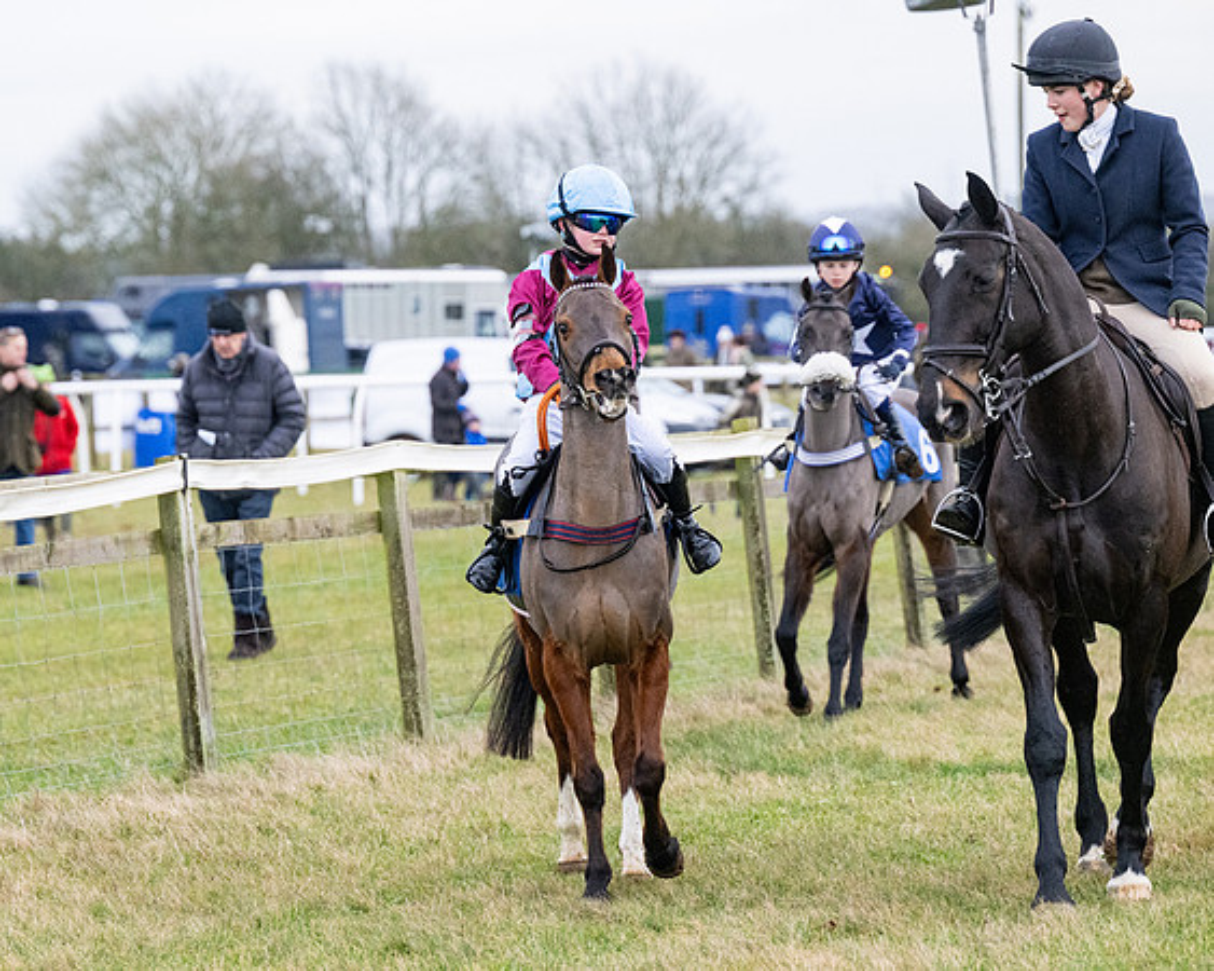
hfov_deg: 9.5
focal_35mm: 203
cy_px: 440
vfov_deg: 7.6
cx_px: 419
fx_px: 7293
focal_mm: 165
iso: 2000
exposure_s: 1/3200
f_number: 5
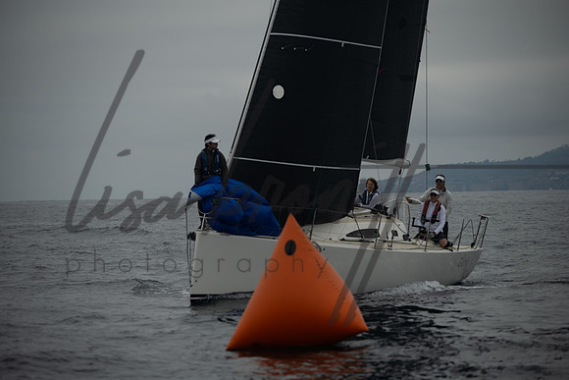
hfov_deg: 8.9
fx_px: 3636
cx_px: 284
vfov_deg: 6.0
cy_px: 190
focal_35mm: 230
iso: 400
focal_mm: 230
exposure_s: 1/6400
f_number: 5.6
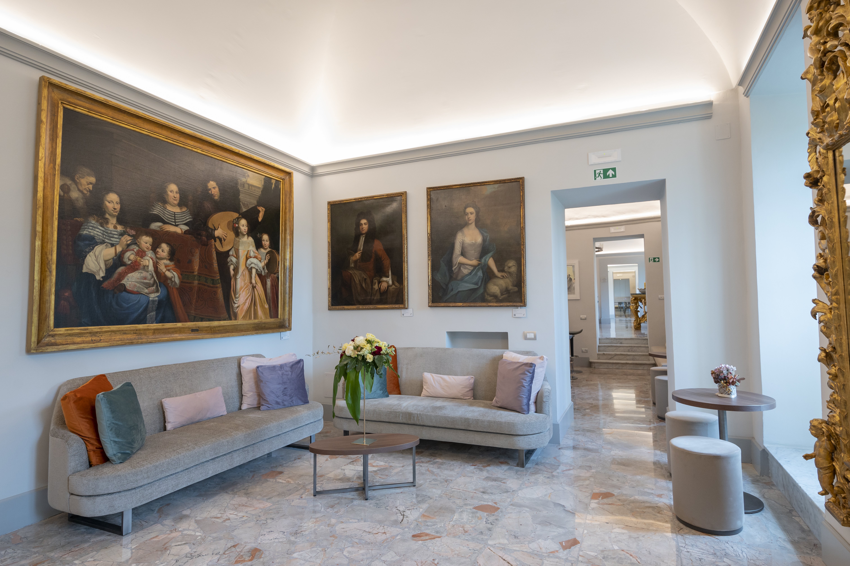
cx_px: 425
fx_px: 425
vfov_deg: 67.3
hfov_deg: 90.0
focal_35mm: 18
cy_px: 283
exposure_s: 1/30
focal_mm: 18
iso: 1000
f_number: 5.6
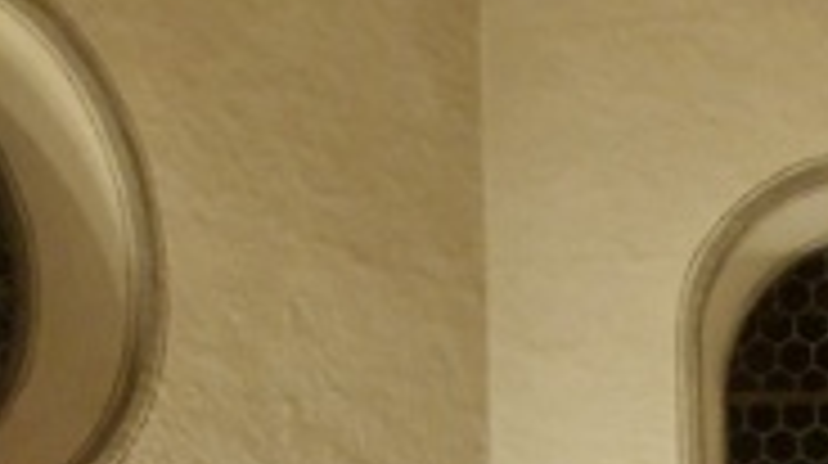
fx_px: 4057
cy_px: 1162
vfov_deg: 6.2
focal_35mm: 185
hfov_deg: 11.6
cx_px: 659
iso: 1600
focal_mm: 24
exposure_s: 1/40
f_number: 2.8
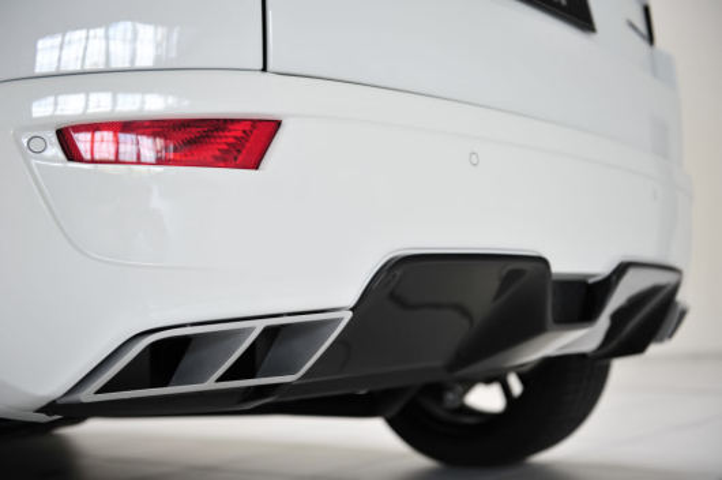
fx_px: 881
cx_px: 361
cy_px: 240
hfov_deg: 44.5
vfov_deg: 30.4
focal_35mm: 44
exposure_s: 1/13
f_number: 2.8
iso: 200
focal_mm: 44
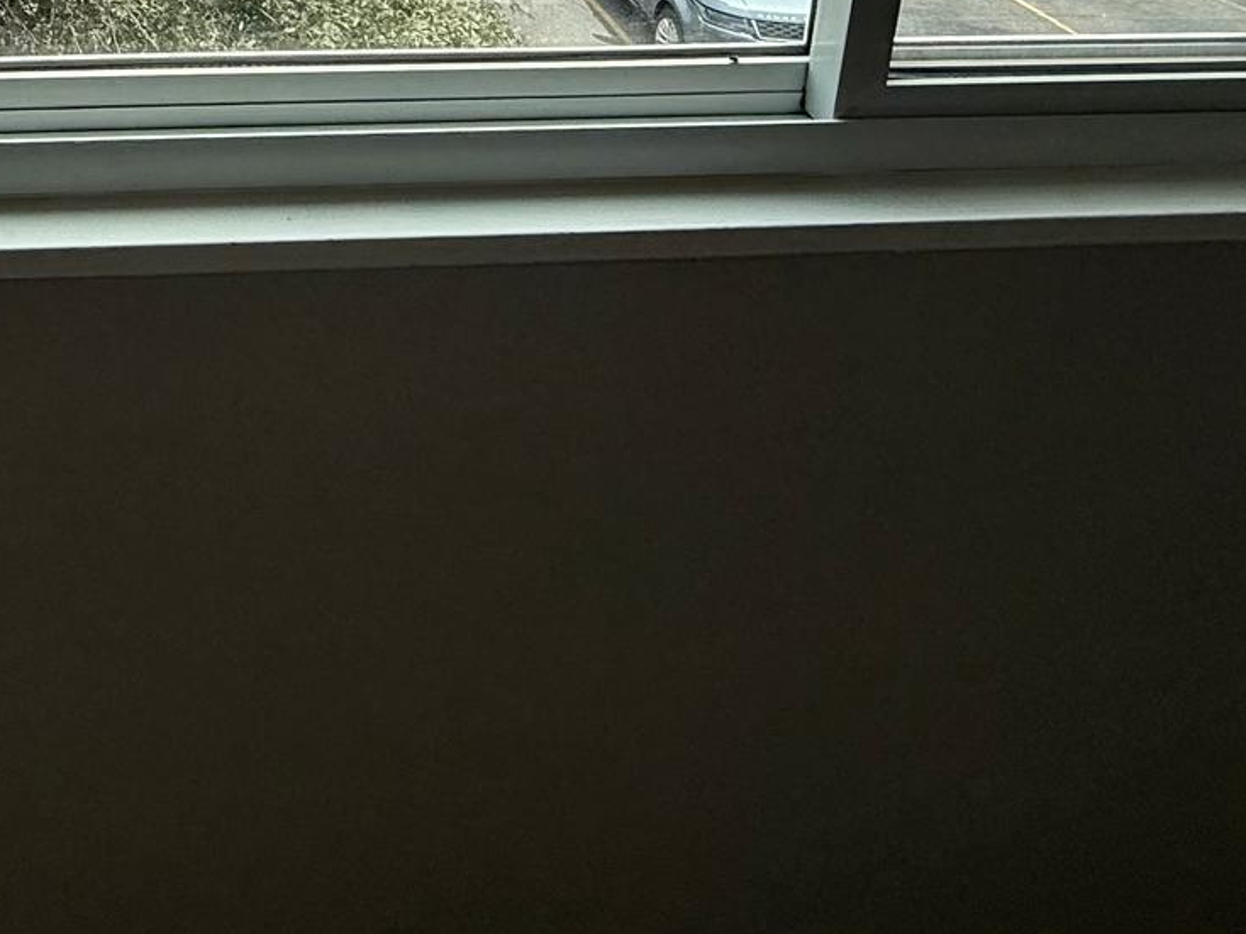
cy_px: -295
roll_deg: -1.5
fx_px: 1404
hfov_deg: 44.0
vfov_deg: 29.3
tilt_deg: -13.2
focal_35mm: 39
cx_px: 142
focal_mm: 2.22
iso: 64
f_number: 2.2
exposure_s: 1/955
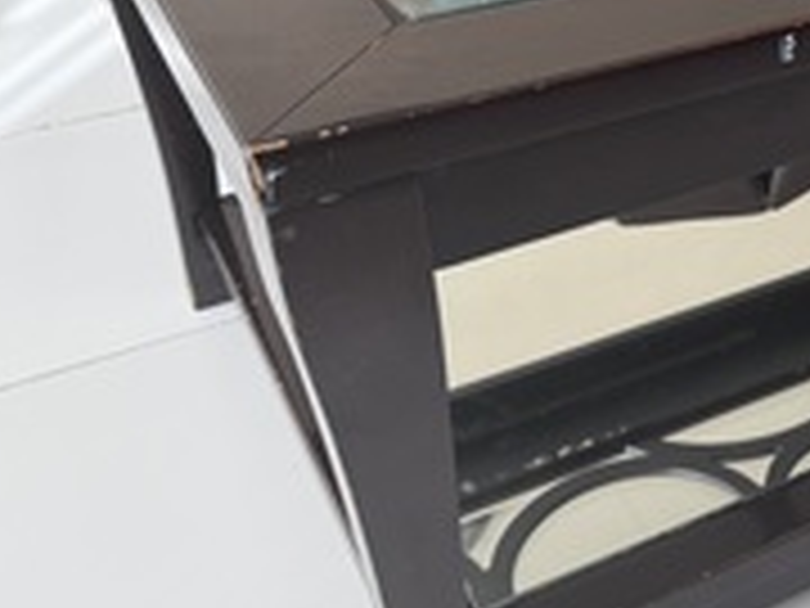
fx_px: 1427
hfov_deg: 28.0
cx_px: 956
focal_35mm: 61
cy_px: 191
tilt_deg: -31.7
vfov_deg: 23.9
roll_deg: -2.5
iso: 100
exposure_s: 1/120
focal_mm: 6.76
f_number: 1.78
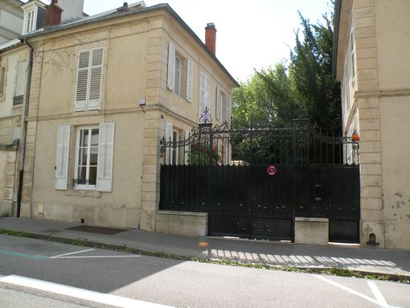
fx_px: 320
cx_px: 205
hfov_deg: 65.3
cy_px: 154
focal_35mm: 27
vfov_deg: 51.4
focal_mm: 4.7
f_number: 5.6
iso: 64
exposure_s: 1/207
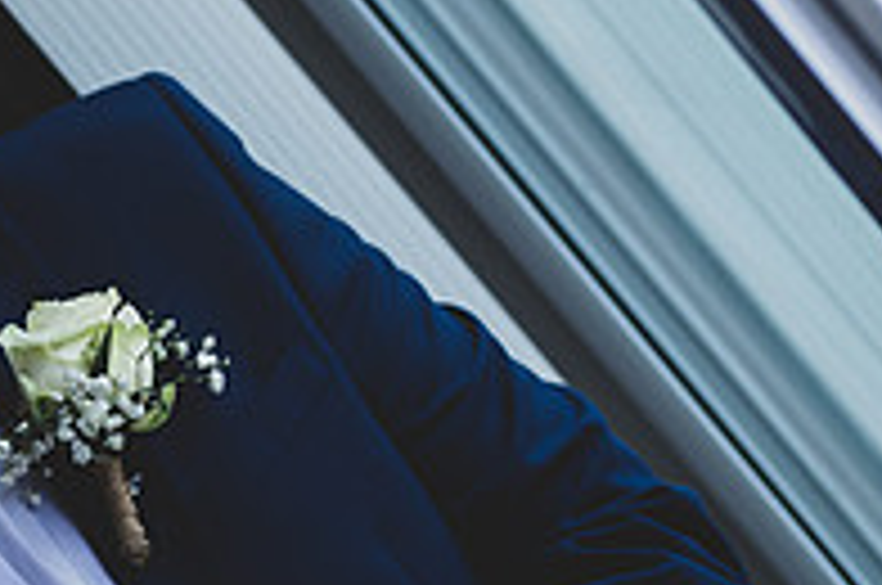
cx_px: -94
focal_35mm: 252
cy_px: 315
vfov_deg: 5.4
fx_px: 6164
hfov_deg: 8.1
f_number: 2.5
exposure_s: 1/200
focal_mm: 85
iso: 100
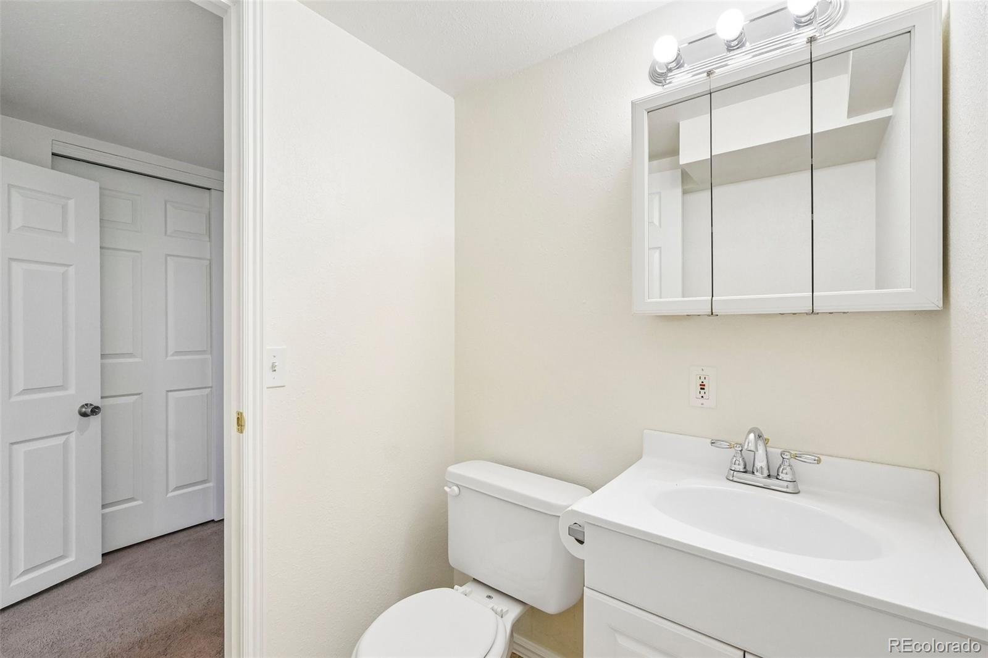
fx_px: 412
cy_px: 329
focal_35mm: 15
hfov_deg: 100.4
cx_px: 494
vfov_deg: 77.3
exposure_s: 1/20
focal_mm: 10
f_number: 8
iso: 800
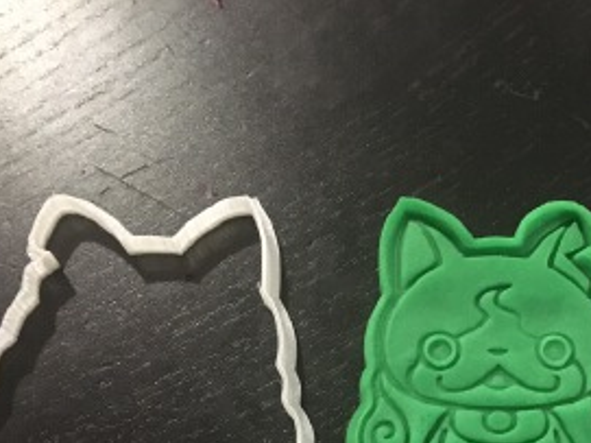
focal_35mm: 57
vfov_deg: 24.6
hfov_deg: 32.5
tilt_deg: -75.3
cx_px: 500
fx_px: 973
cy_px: 432
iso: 250
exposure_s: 1/17
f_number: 2.2
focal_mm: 4.15
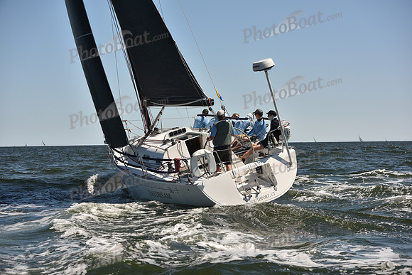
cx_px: 206
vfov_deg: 19.5
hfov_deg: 28.8
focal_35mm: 70
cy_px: 138
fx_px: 801
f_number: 5
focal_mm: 70
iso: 250
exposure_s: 1/1250
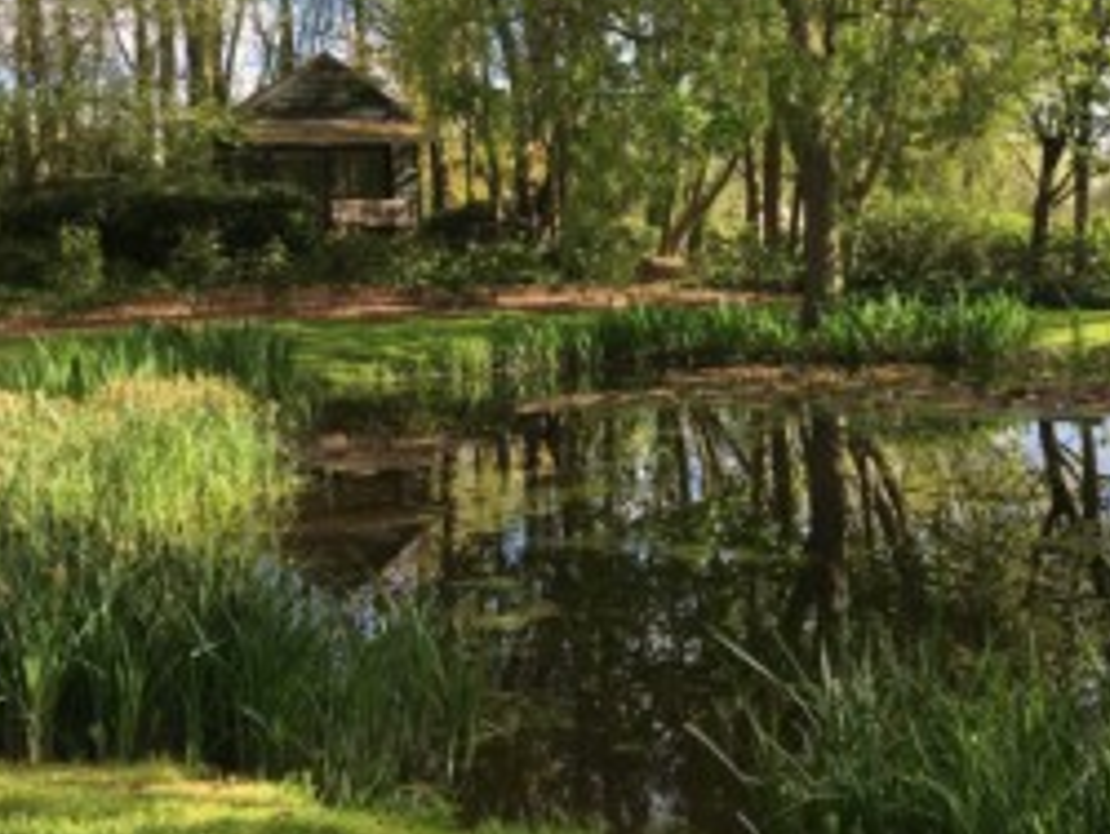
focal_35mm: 44
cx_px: 693
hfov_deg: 42.6
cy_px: 277
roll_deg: +1.7
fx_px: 1412
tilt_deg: -3.1
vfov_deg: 32.6
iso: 25
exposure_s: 1/386
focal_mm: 4.15
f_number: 2.2
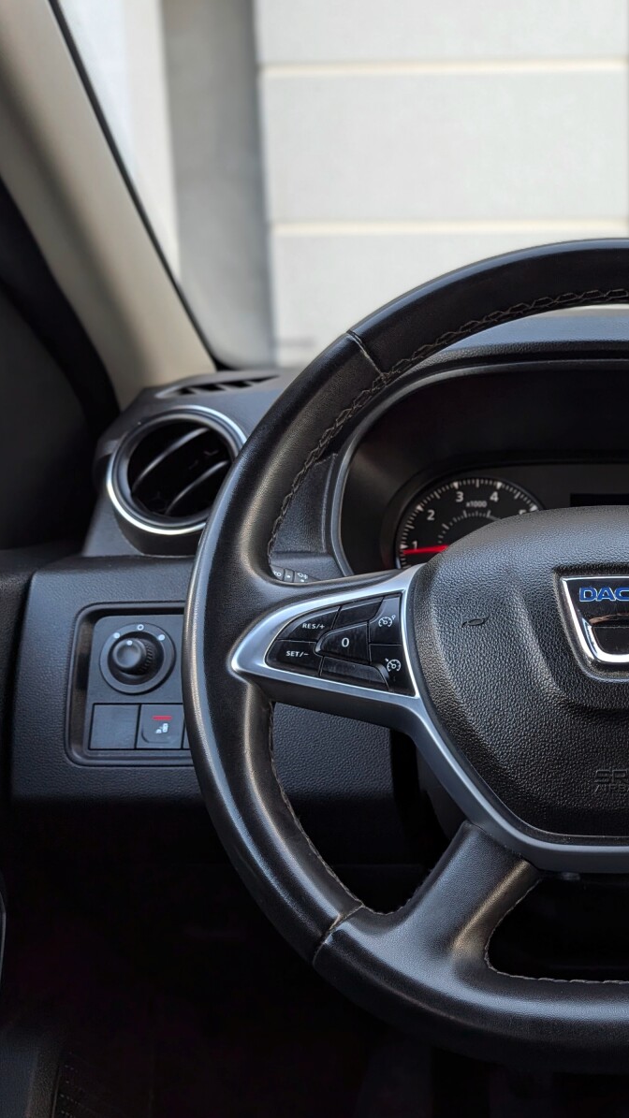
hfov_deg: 31.4
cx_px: 613
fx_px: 1038
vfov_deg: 56.6
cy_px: 560
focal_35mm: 35
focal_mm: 4.53
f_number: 1.7
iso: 38
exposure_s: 1/90
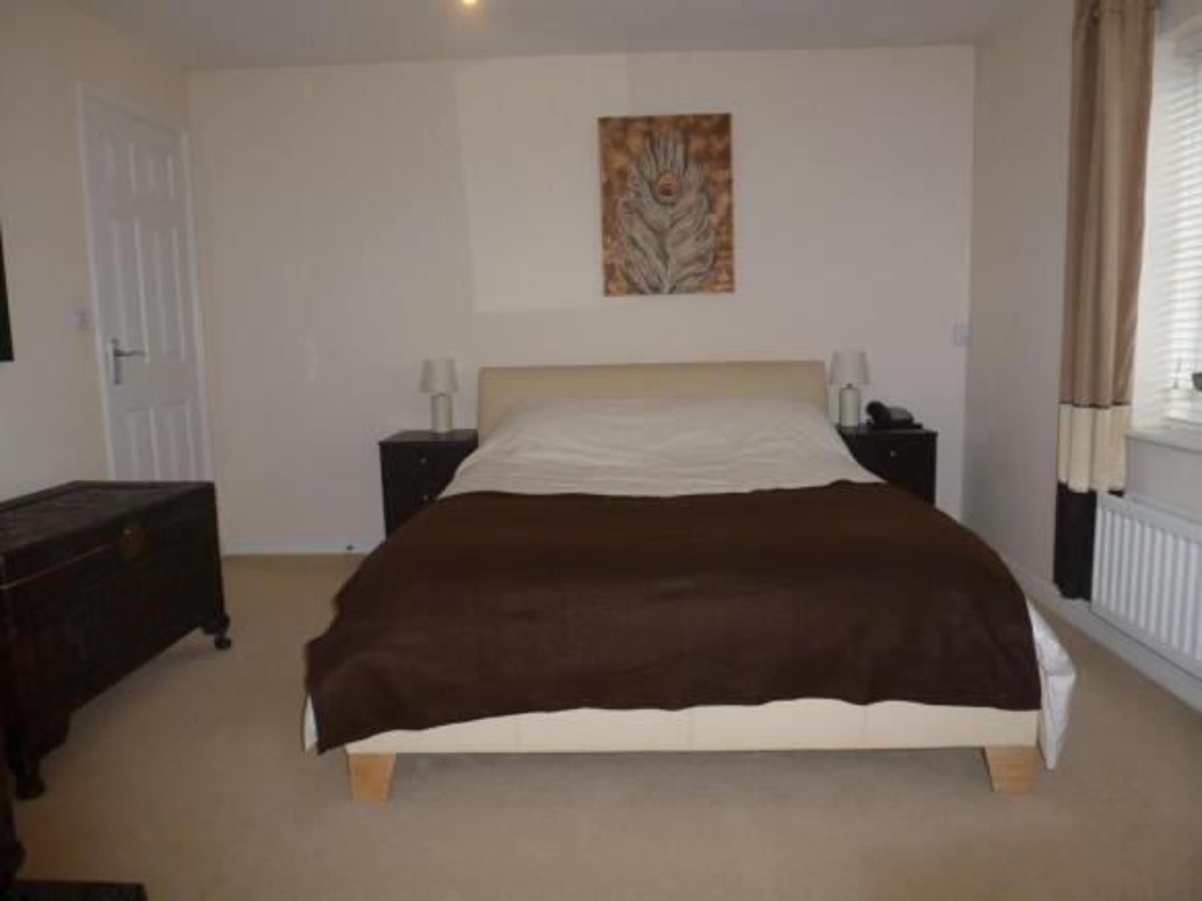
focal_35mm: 24
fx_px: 833
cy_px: 450
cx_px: 601
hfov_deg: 71.6
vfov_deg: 56.8
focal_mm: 4.3
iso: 200
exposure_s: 1/60
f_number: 3.3
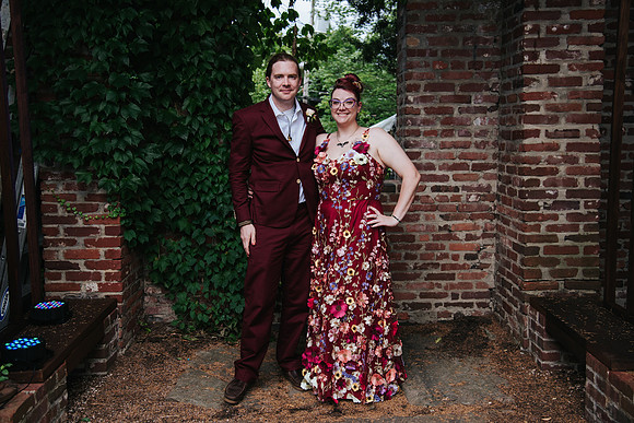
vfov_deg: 36.0
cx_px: 312
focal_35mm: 37
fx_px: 652
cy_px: 208
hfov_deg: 51.9
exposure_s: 1/250
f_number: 4
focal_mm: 35
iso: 1000
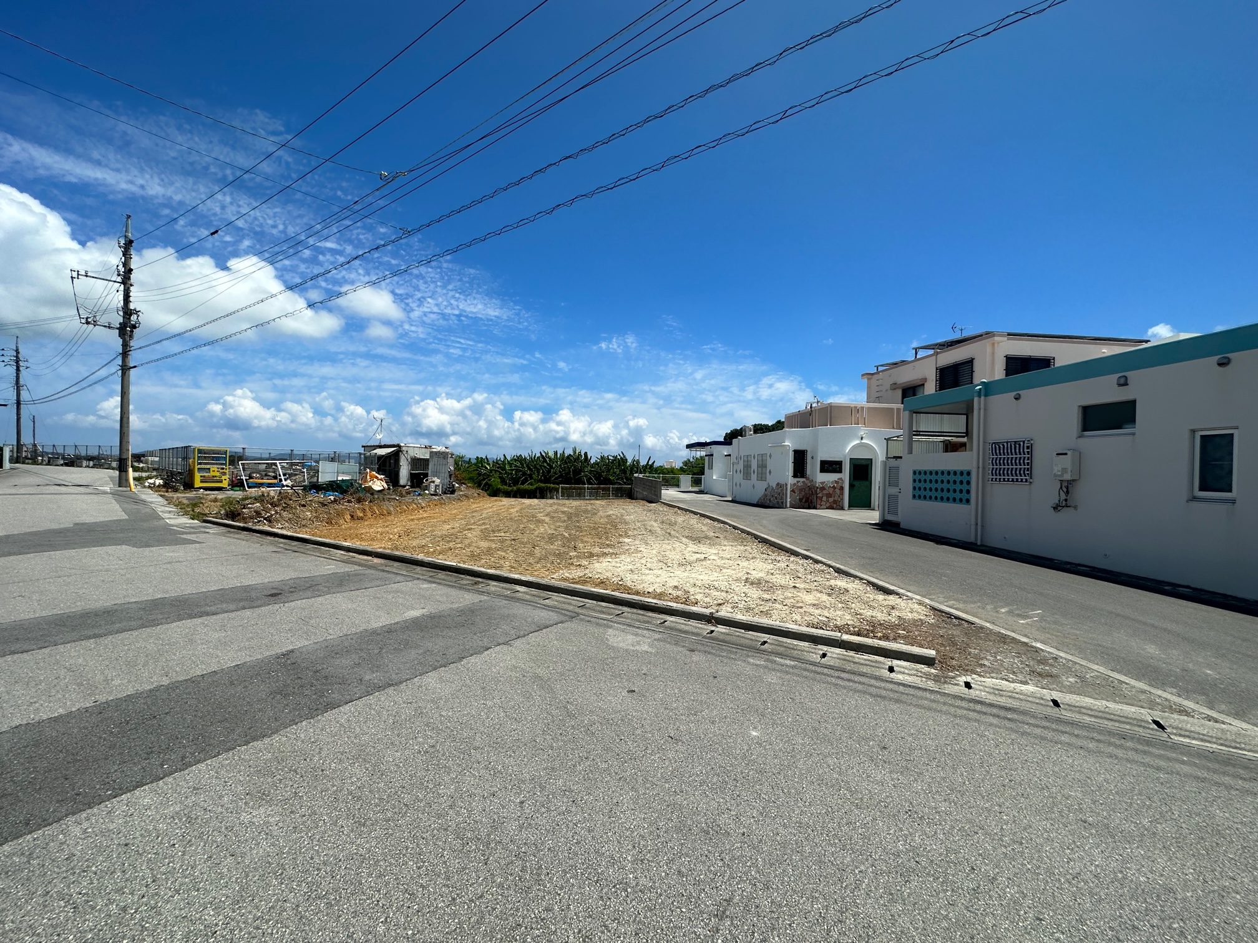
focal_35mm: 14
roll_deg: -1.5
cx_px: 629
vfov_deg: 85.7
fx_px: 509
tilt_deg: -0.5
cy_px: 472
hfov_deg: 102.1
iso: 50
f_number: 2.2
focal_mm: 2.22
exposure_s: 1/3610
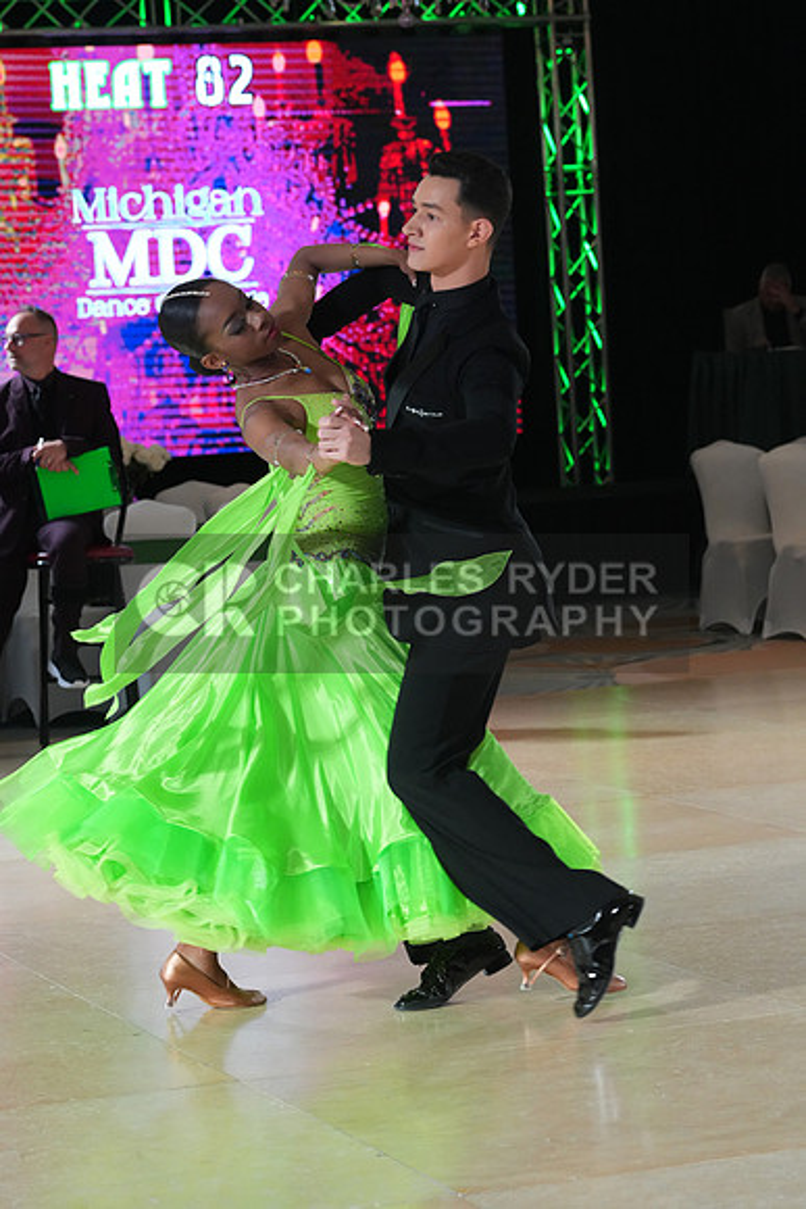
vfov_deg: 20.4
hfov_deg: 13.7
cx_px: 403
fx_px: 3356
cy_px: 604
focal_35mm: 100
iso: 5000
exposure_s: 1/320
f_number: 7.1
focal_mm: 100
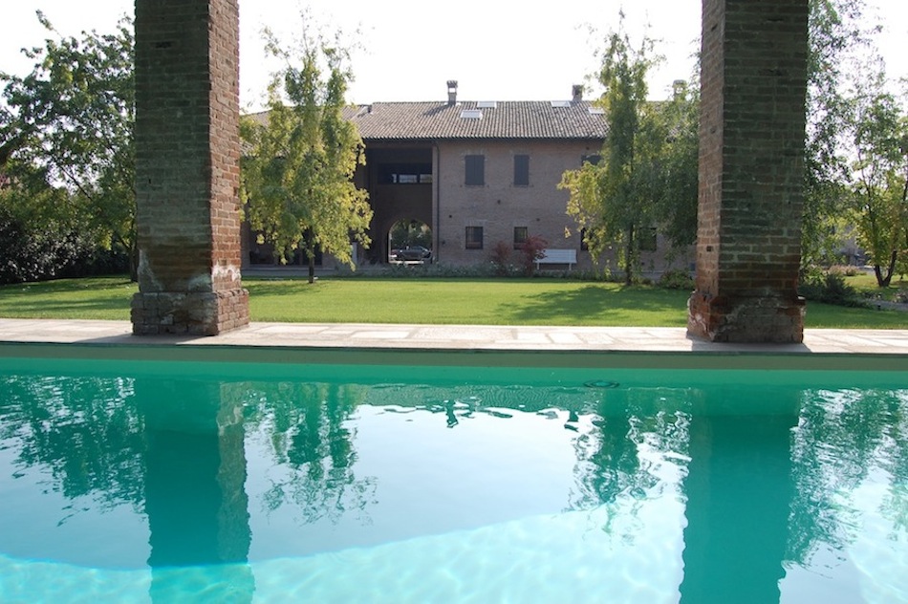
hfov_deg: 67.4
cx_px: 454
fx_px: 681
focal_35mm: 27
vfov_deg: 47.9
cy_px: 302
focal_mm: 18
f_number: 8
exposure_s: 1/250
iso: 200
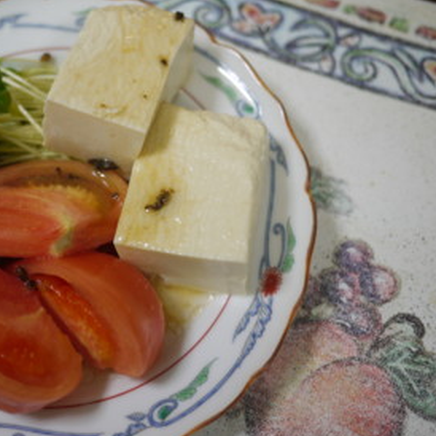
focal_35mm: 58
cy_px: 191
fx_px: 826
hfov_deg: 29.0
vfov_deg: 29.5
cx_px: 94
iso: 100
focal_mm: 20
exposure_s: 1/80
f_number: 1.7
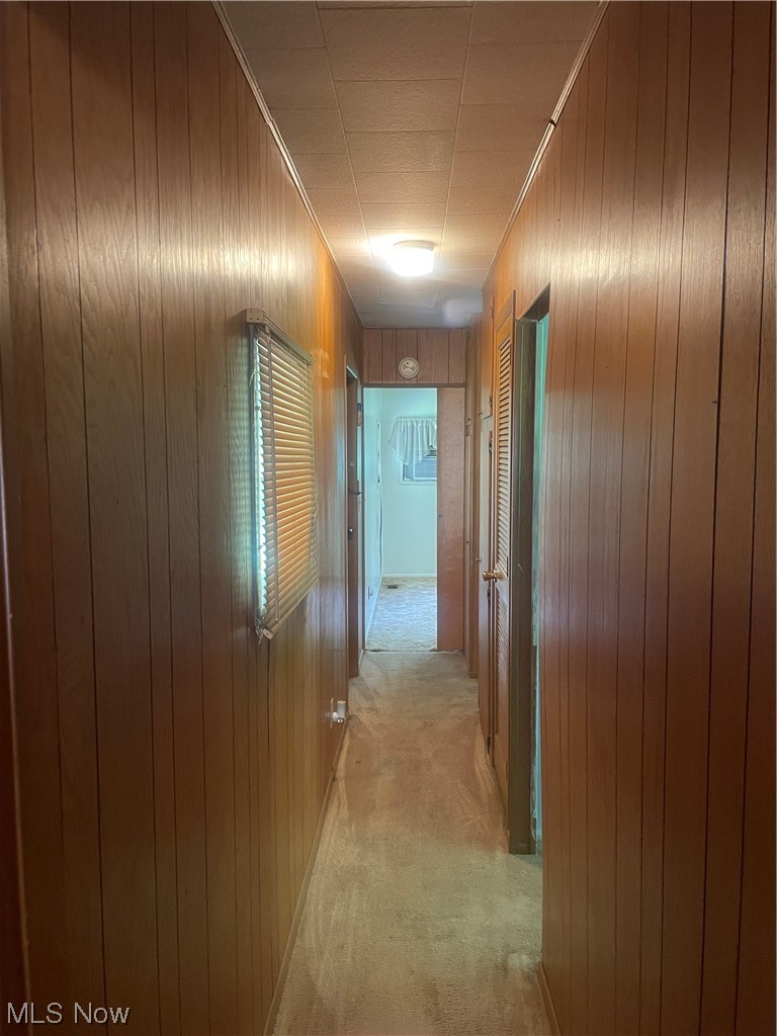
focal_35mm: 26
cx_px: 388
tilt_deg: -5.8
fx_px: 778
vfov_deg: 67.3
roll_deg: +0.7
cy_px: 518
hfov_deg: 53.1
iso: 500
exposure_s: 1/40
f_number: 1.6
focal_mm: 4.2
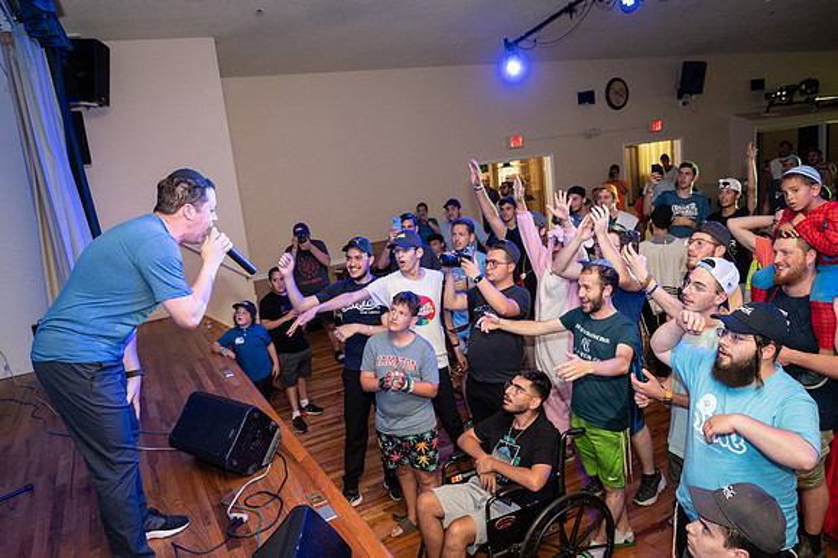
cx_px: 407
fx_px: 604
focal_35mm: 26
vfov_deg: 49.5
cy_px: 278
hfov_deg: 69.5
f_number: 5
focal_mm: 24
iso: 2500
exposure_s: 1/160
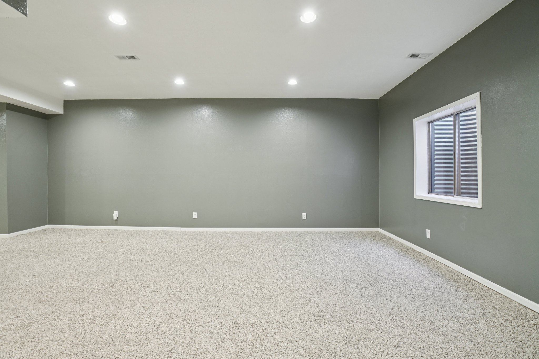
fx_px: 225
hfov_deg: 100.4
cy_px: 180
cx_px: 270
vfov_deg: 77.3
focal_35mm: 15
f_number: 8
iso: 400
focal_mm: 10
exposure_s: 1/4
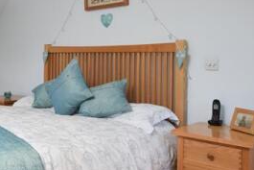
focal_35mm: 48
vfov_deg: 27.8
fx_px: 341
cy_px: 54
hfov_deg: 38.7
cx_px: 37
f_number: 10
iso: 400
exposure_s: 1/25
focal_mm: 13
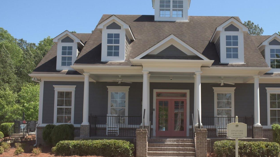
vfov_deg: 24.9
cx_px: 172
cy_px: 91
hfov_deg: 42.6
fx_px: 356
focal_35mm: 48
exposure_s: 1/5000
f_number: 7.1
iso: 2000
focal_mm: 24
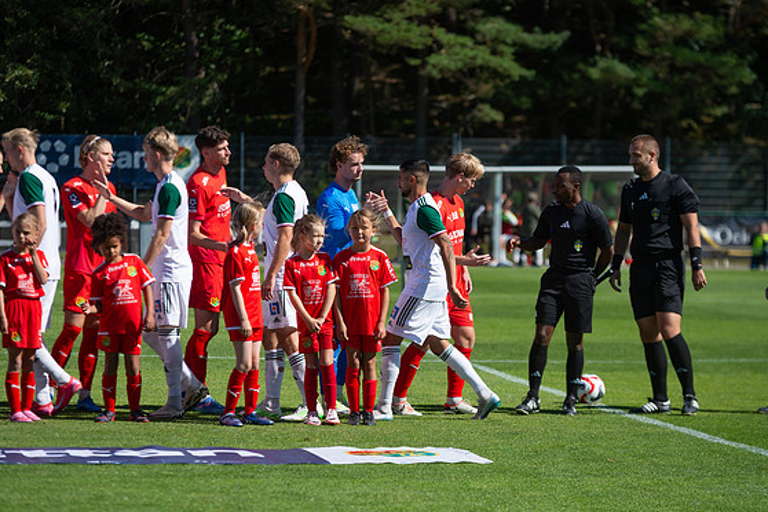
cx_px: 380
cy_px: 264
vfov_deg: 8.0
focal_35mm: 171
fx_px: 3648
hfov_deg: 12.0
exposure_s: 1/2000
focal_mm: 160
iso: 100
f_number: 4
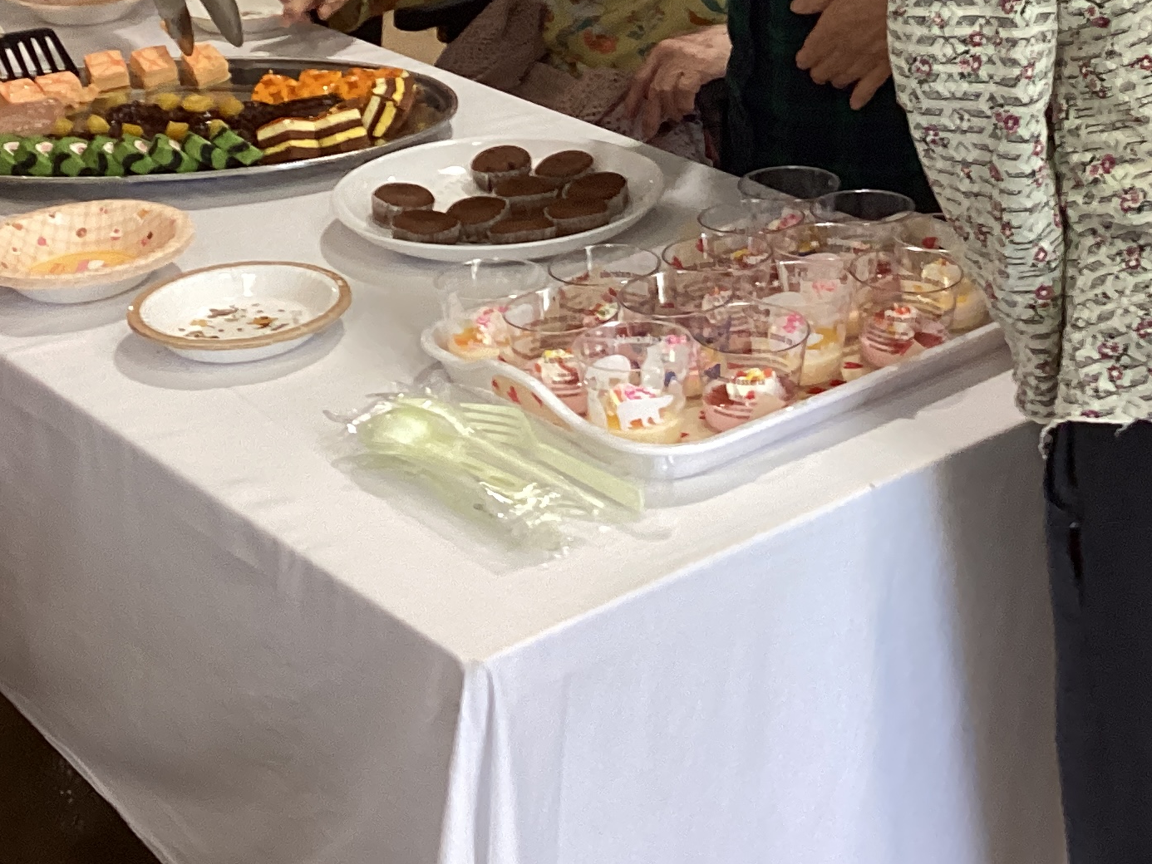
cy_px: -112
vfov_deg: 19.3
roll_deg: +3.6
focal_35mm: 73
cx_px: 756
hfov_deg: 26.5
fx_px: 2430
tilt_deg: -11.8
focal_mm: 3.3
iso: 200
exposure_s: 1/50
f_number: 2.4
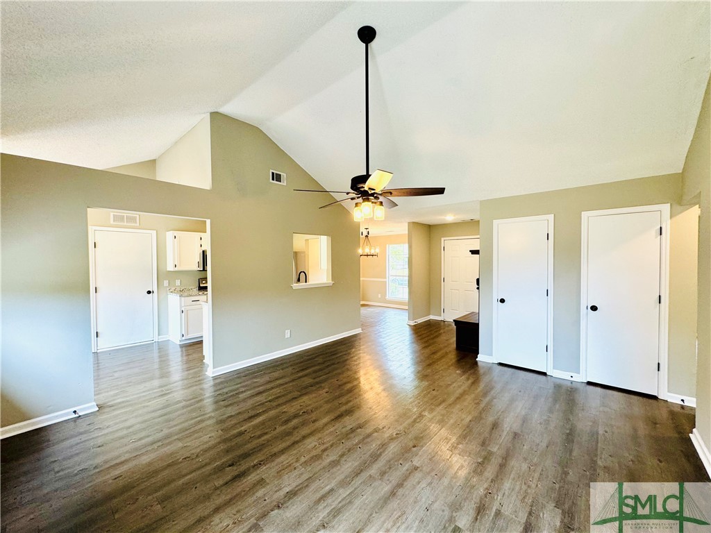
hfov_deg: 102.1
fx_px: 288
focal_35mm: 14
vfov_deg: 85.7
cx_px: 356
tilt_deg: -0.9
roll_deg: -0.1
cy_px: 266
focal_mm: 2.22
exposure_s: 1/60
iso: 160
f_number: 2.2
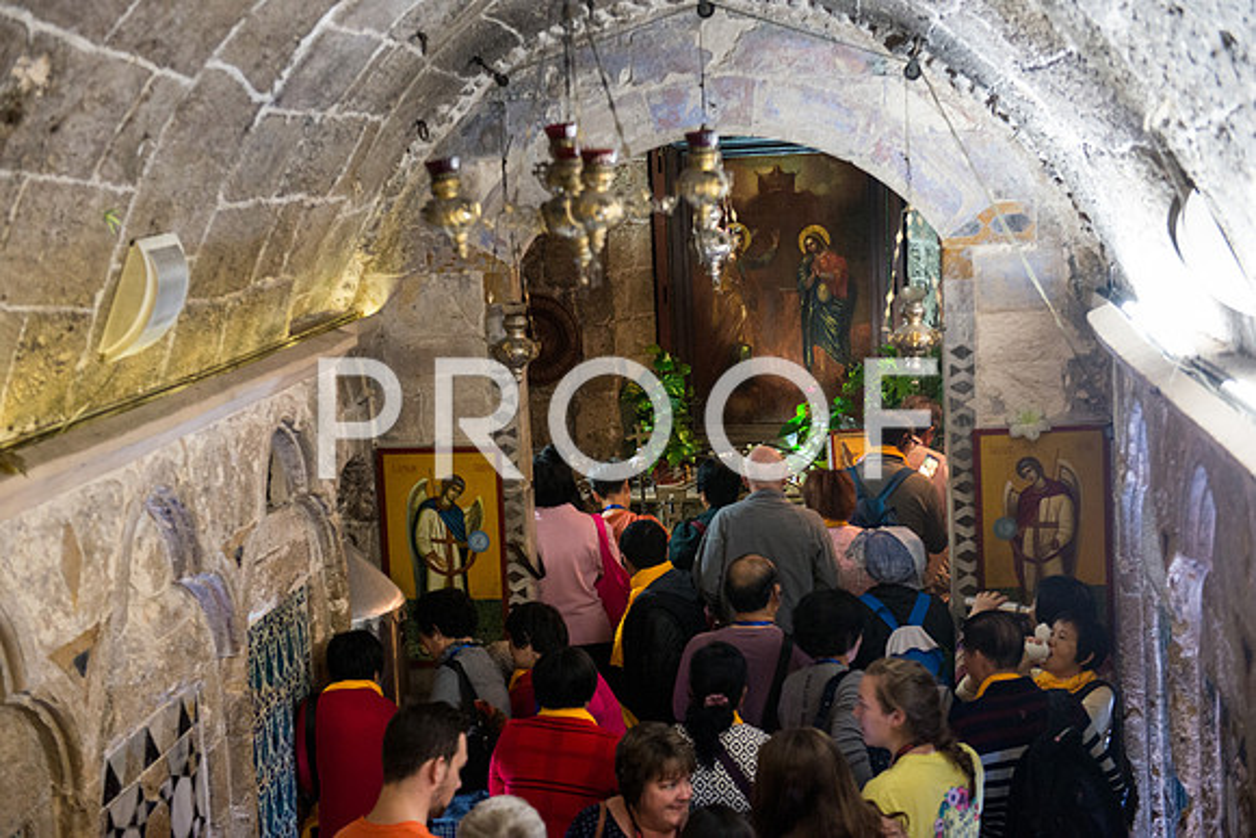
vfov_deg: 24.6
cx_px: 628
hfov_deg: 36.2
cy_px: 419
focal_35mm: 55
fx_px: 1919
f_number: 2.8
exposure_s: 1/50
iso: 3200
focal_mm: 55
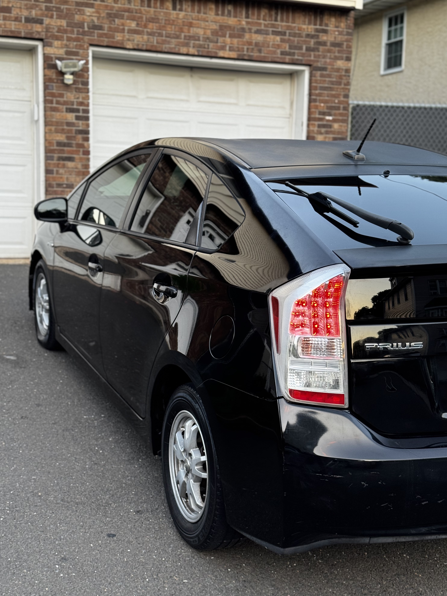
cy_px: 303
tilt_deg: -8.2
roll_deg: -1.4
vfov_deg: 38.9
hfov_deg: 29.7
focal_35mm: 49
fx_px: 844
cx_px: 223
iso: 100
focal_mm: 6.76
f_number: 1.78
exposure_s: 1/60
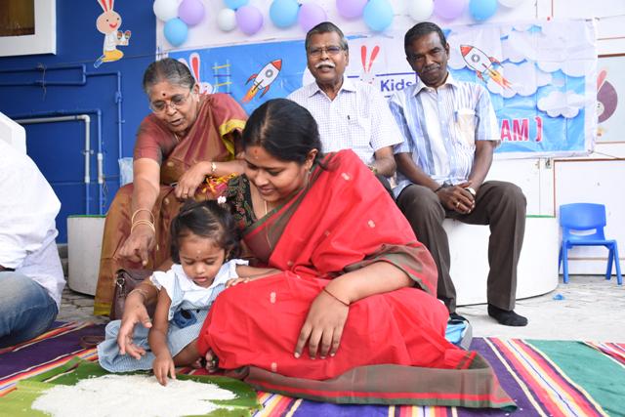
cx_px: 312
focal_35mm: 33
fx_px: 573
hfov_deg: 57.2
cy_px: 208
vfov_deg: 40.0
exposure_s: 1/180
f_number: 5.6
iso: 560
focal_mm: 22
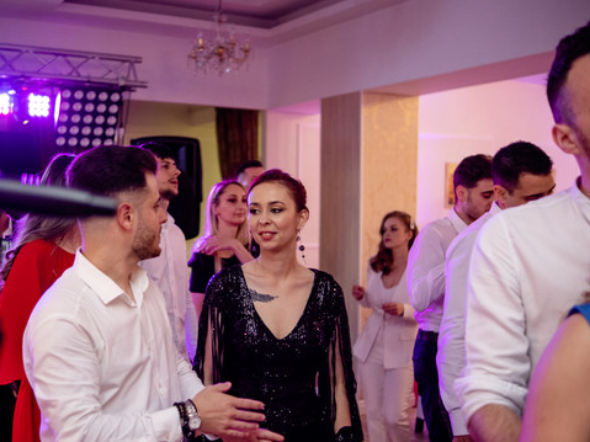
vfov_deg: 32.1
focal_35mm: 45
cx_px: 232
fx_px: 767
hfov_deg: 41.9
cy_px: 246
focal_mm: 23
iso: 1000
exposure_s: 1/200
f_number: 1.4
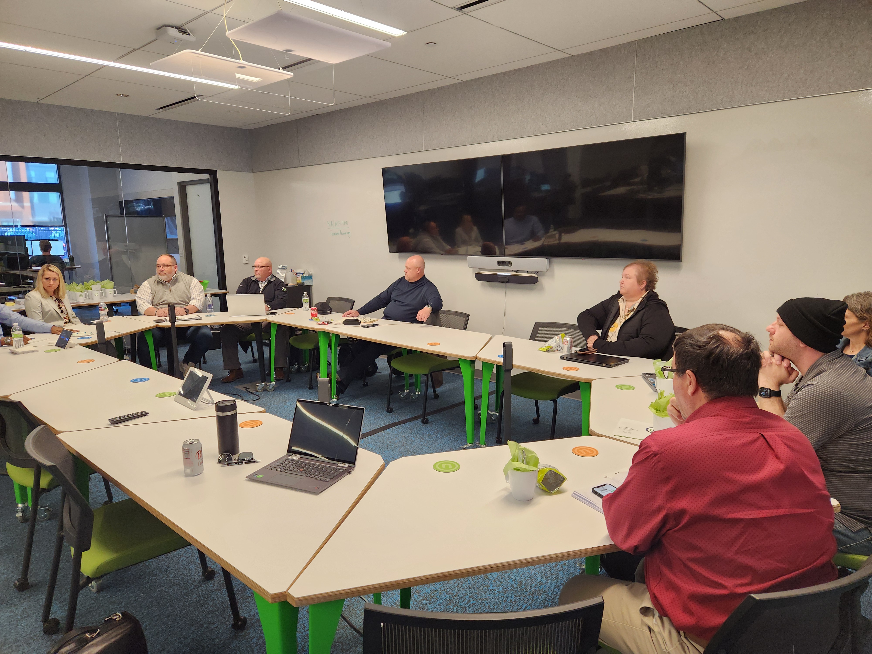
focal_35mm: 23
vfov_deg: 58.9
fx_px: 579
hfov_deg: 73.9
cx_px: 436
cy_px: 327
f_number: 1.8
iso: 200
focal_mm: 5.4
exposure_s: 1/120
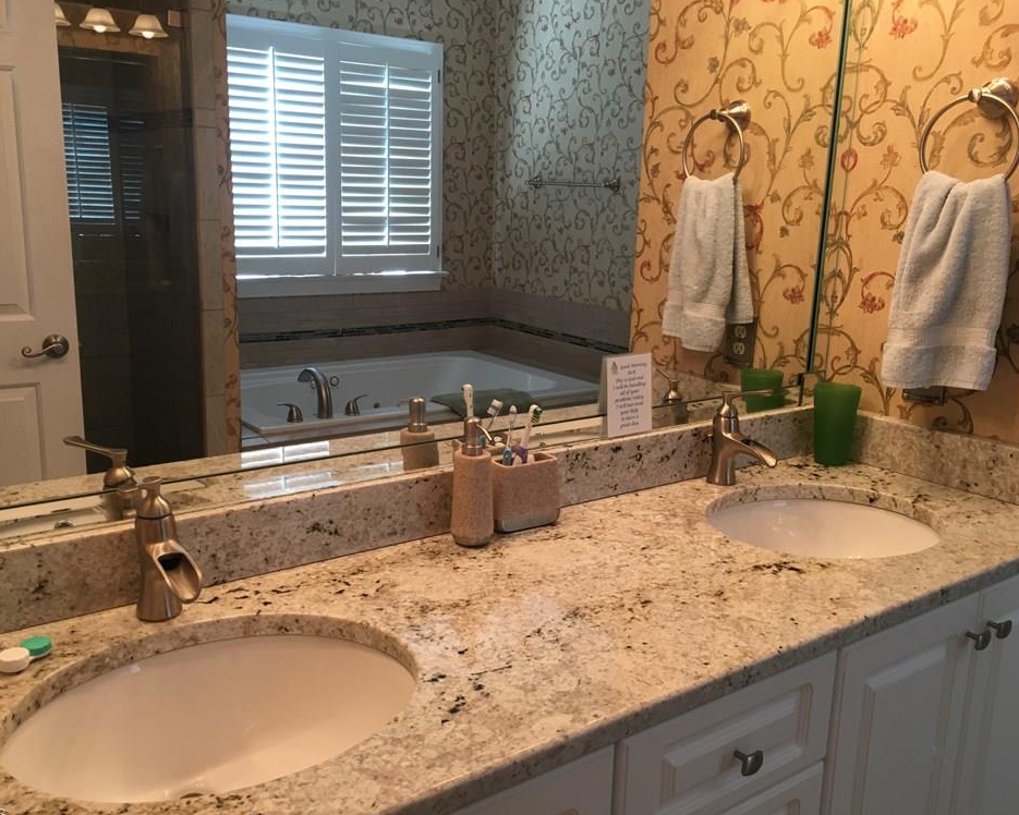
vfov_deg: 47.1
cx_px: 486
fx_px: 935
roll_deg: -3.0
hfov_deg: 57.2
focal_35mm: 31
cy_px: 406
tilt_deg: -9.3
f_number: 2.2
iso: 32
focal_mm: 4.15
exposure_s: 1/15
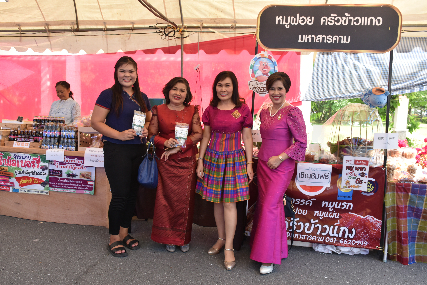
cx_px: 214
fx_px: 356
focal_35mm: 30
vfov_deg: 43.6
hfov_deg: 61.9
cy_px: 142
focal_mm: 20
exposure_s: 1/160
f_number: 6.3
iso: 400
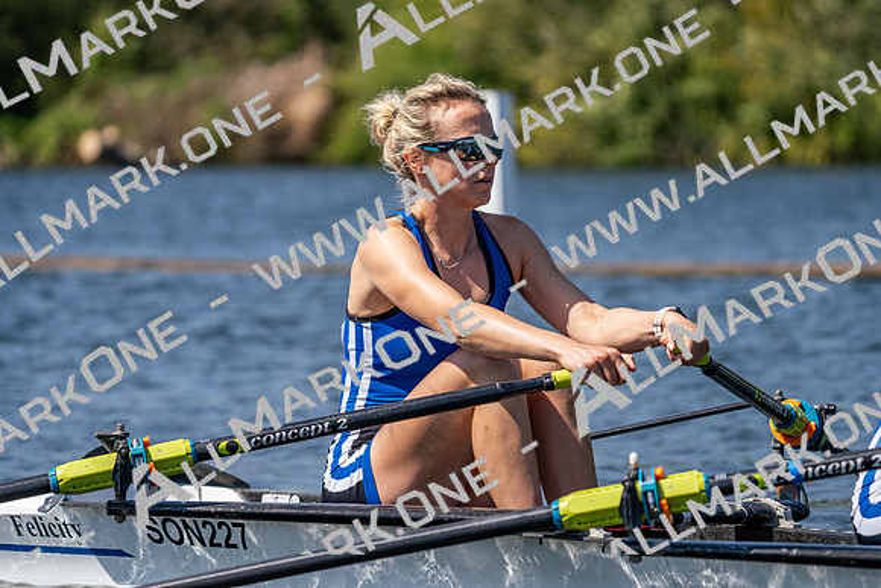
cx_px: 440
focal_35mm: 248
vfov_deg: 5.5
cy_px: 294
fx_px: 6070
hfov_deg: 8.3
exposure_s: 1/2000
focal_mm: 248
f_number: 5.6
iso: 250
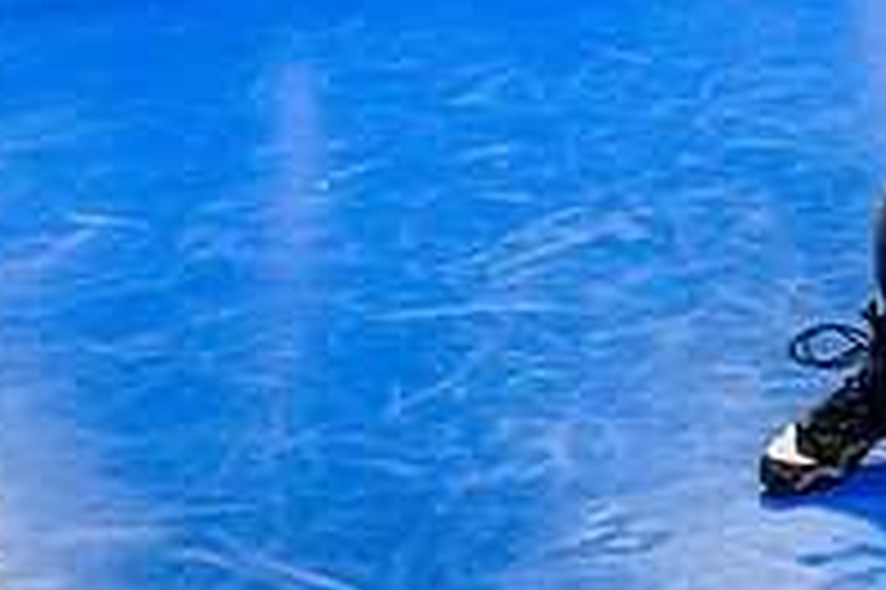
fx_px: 2828
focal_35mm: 115
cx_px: 1237
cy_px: -218
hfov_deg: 16.6
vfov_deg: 11.5
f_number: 2.8
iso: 5000
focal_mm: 26
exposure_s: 1/800
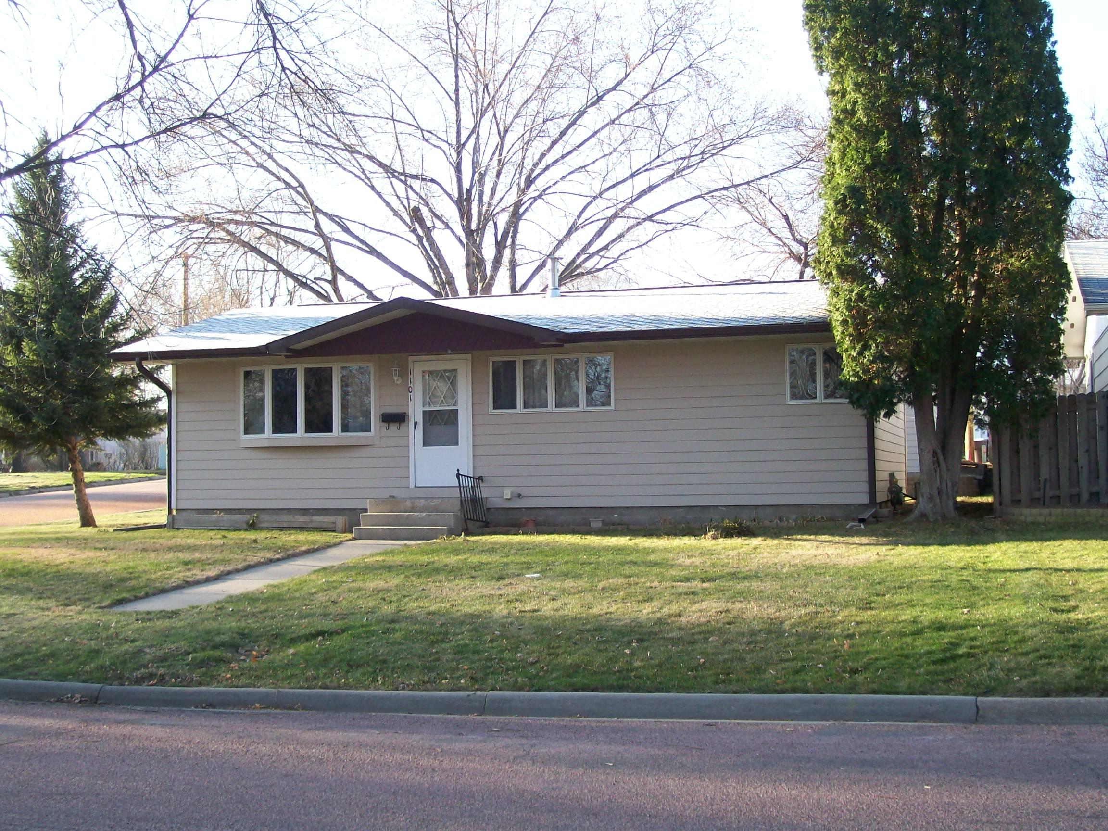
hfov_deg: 42.1
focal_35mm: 45
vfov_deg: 32.2
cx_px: 554
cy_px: 416
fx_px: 1440
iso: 80
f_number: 3
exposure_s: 1/180
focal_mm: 7.6
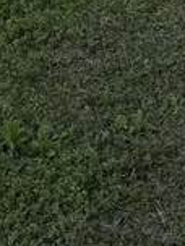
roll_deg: +0.3
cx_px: 398
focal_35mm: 152
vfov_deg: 9.6
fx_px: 1083
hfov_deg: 9.1
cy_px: -526
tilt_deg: +3.8
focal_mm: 6.76
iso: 80
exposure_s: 1/979
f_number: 1.78
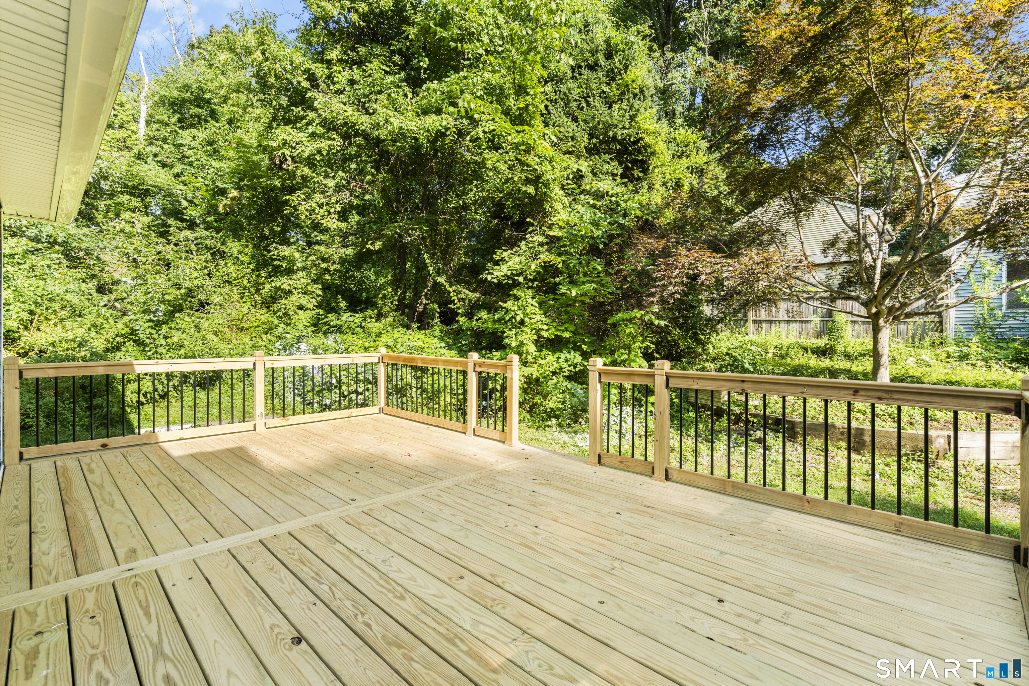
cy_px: 343
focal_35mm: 16
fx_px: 457
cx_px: 514
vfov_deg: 73.7
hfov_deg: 96.7
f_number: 9
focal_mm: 16
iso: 200
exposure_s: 1/13
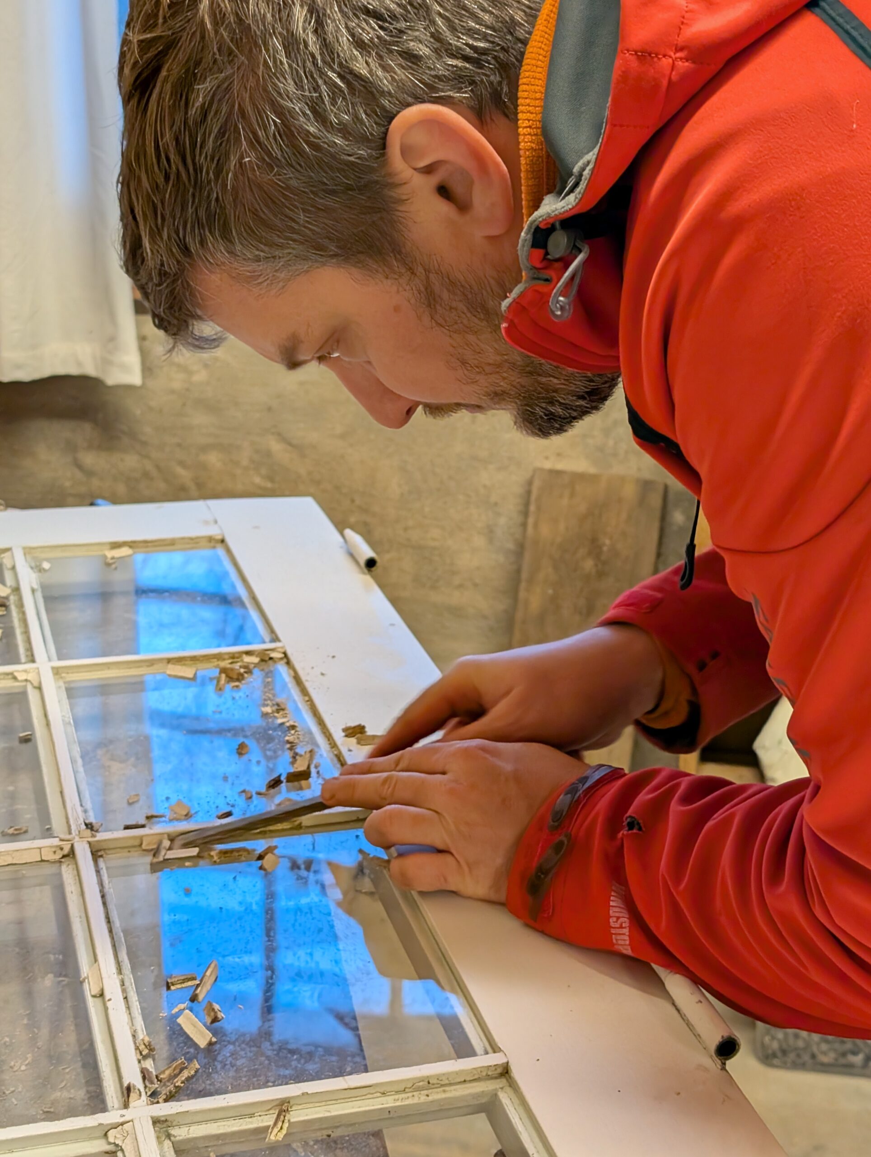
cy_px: 578
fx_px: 1640
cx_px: 436
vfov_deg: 38.9
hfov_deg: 29.8
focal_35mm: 49
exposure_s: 1/100
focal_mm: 6.9
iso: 302
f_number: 1.68
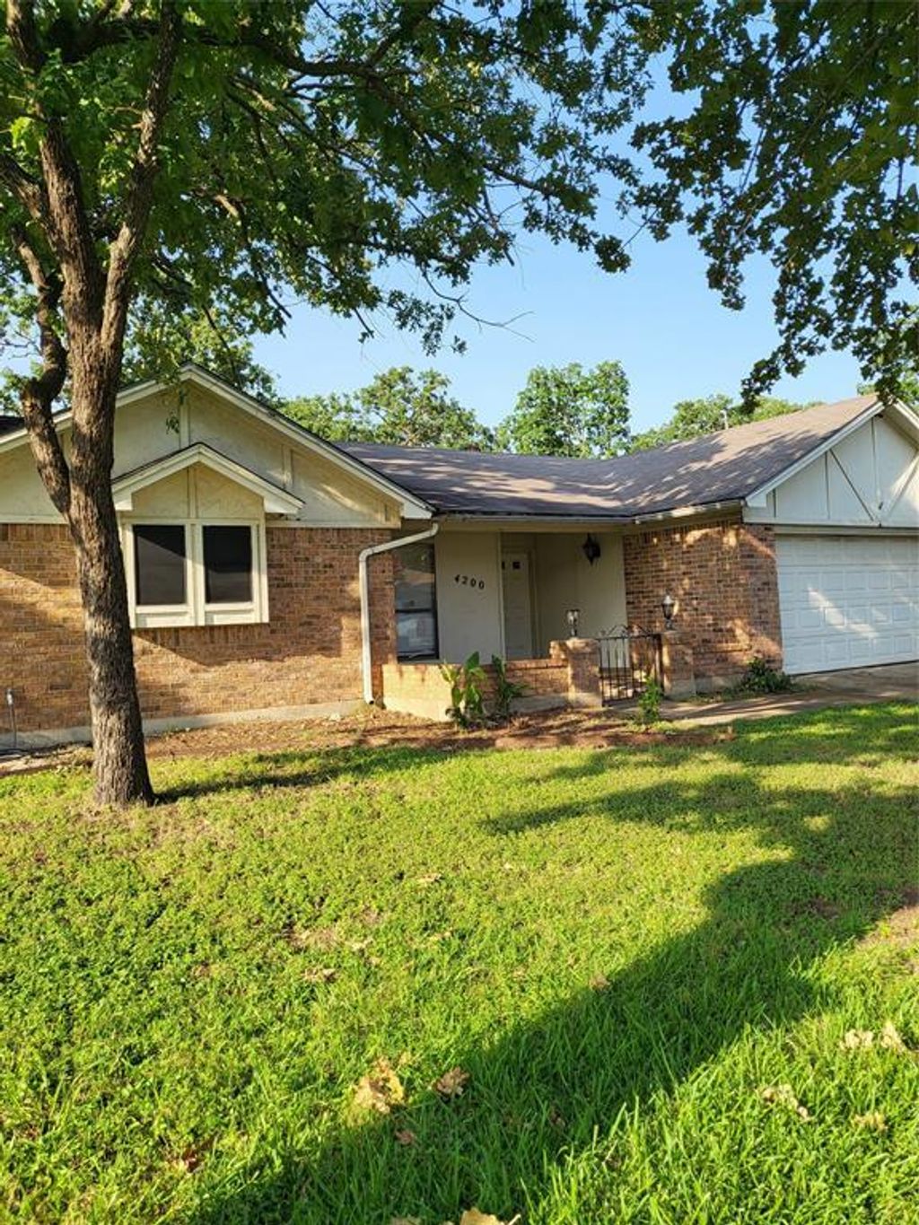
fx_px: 920
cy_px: 612
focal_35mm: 26
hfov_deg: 53.1
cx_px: 460
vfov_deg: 67.3
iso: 50
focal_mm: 4.25
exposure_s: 1/1102
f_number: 1.8
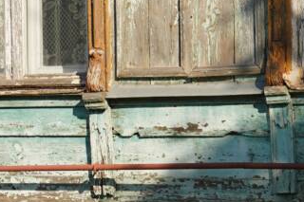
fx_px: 2009
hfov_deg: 8.6
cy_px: 35
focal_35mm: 238
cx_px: 19
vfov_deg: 5.8
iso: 100
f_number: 4.5
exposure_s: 1/800
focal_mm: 47
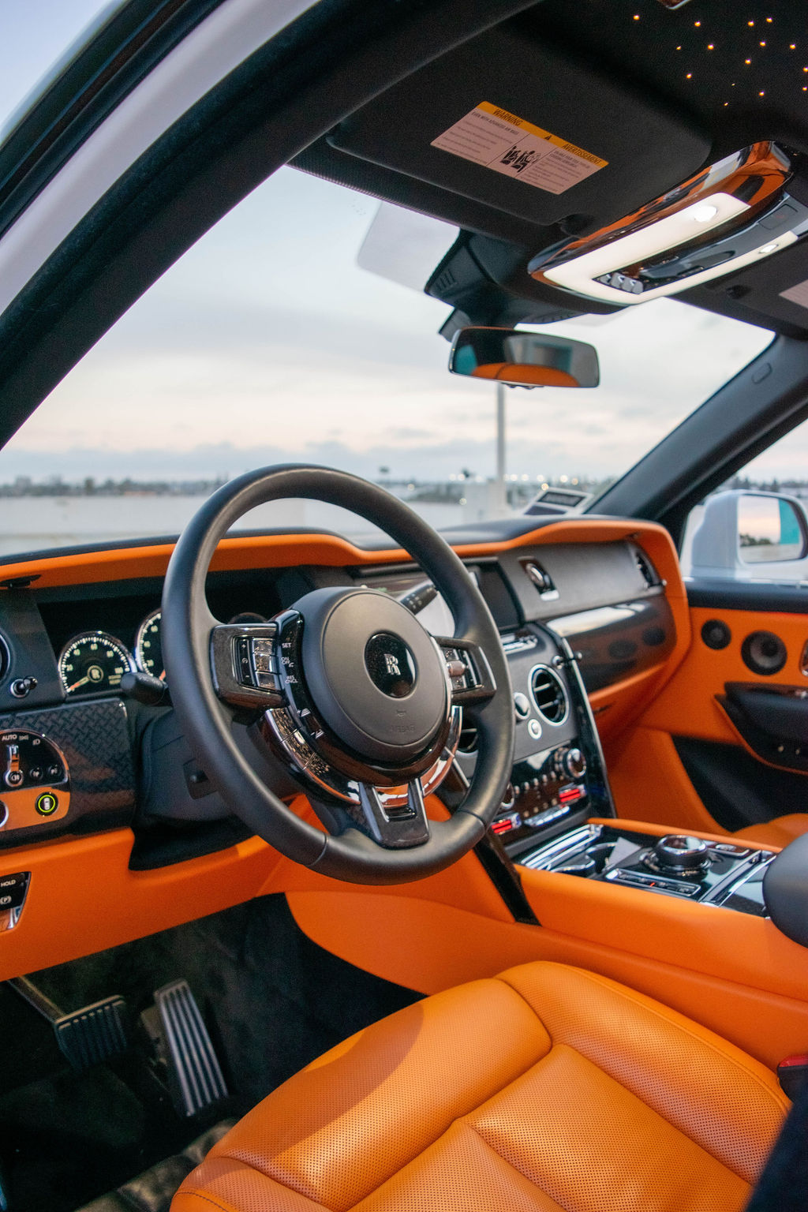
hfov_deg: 47.9
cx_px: 404
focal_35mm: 27
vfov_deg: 67.4
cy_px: 606
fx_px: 909
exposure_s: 1/60
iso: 800
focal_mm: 18
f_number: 3.5
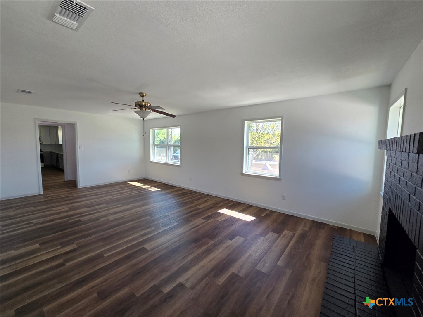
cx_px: 212
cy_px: 158
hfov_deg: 106.2
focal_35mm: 13
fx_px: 159
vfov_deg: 89.9
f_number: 2.2
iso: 80
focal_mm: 2.2
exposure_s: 1/120
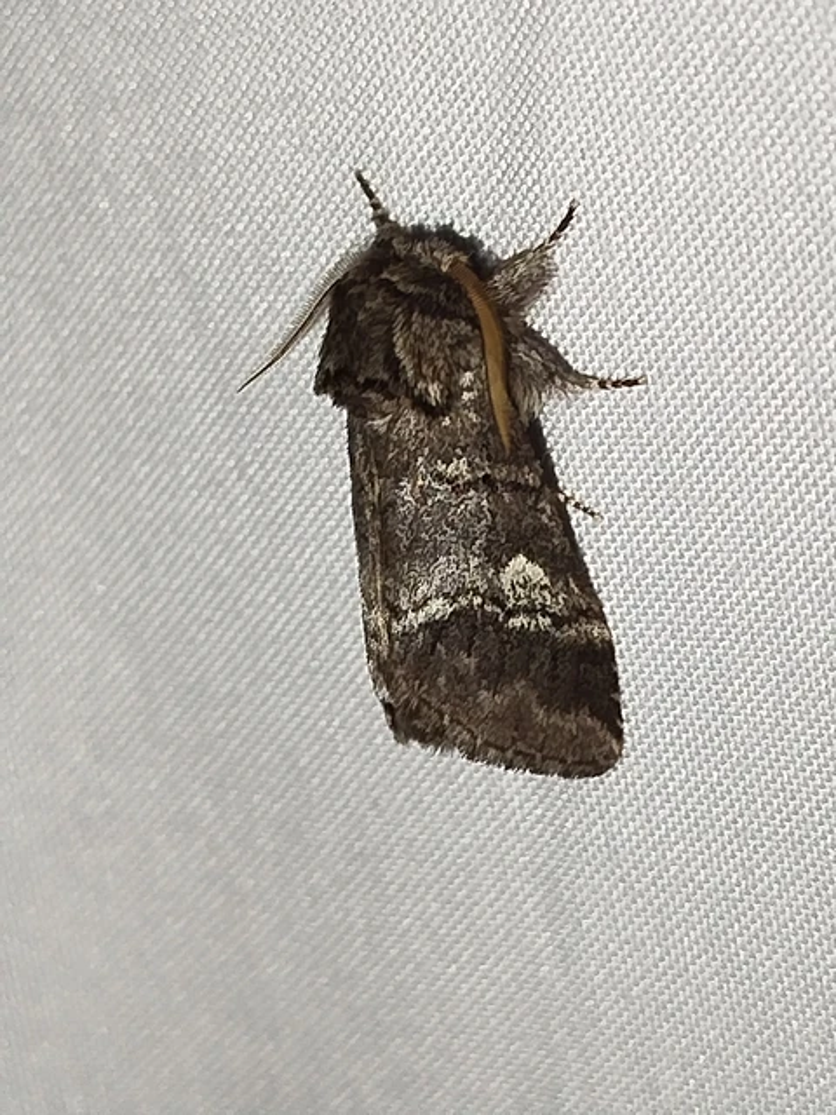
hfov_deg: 14.8
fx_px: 3220
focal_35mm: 100
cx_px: 418
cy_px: 558
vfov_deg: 19.6
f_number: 1.7
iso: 100
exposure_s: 1/50
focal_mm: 5.31
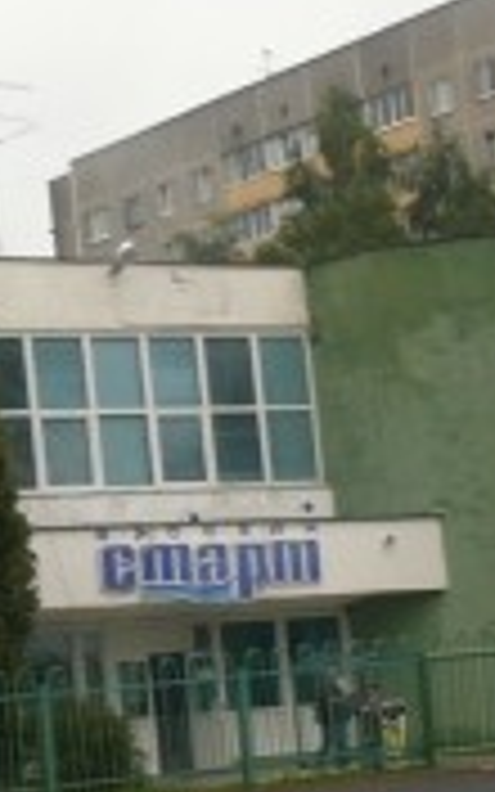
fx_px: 2547
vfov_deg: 17.5
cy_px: 666
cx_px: -549
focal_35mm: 118
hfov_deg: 10.1
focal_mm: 7.4
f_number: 4
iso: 100
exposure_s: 1/160
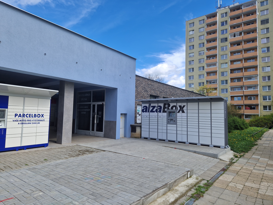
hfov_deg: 73.9
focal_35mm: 23
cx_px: 136
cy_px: 102
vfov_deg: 58.9
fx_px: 181
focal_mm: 5.4
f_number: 1.8
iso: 50
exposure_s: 1/908
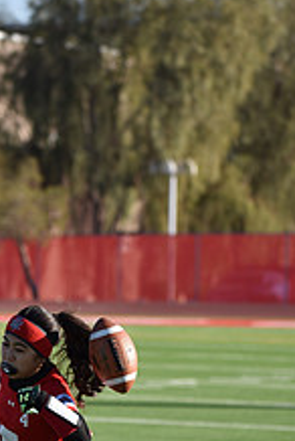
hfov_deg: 4.5
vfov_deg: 6.6
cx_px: 44
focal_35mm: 309
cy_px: 378
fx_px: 3786
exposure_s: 1/1000
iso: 200
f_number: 5
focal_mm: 150
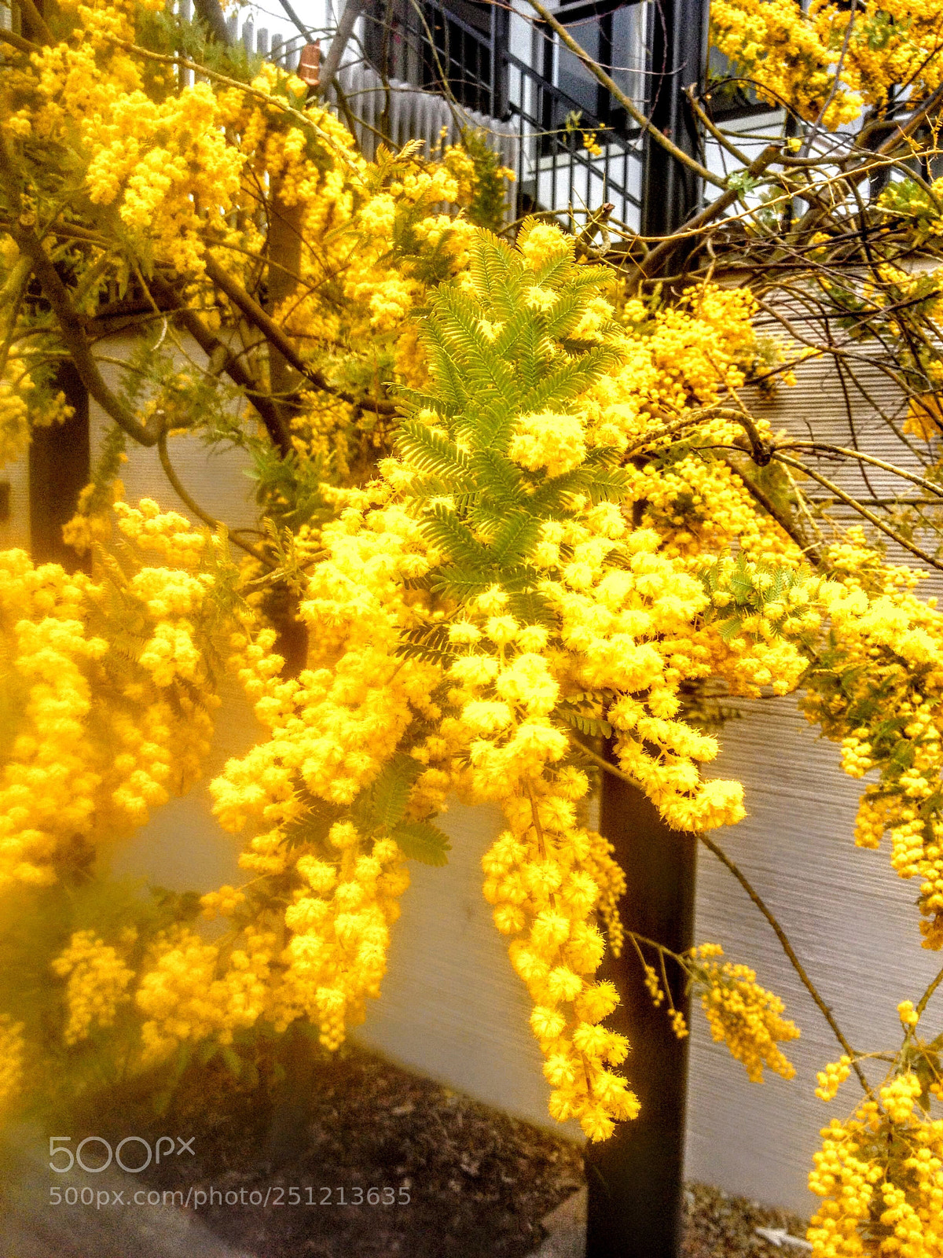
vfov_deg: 52.6
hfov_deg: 40.7
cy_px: 629
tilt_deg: -6.1
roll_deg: -0.7
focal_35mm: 35
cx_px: 472
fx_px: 1271
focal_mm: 4.28
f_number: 2.4
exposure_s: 1/569
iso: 50
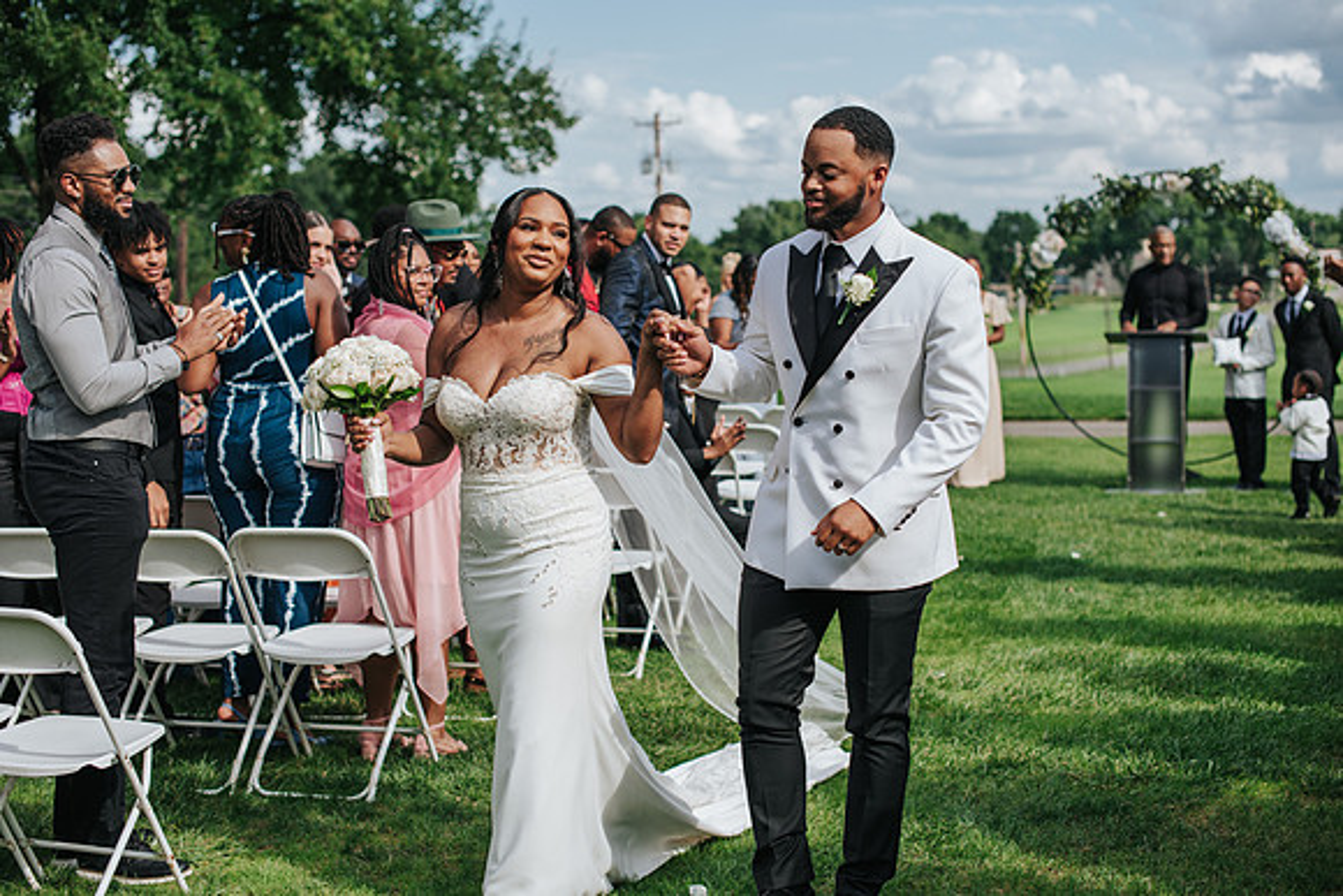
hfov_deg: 39.4
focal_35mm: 50
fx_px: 1875
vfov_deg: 26.9
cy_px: 448
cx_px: 672
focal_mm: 50
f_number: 3.2
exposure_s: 1/1600
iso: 180
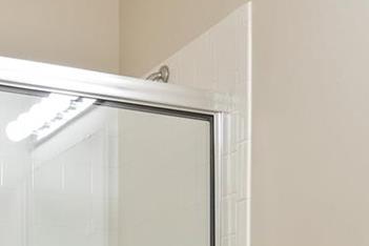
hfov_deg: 27.5
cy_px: 367
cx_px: 118
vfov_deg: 16.9
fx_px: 748
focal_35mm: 73
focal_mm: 8
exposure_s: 1/2
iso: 400
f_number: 8
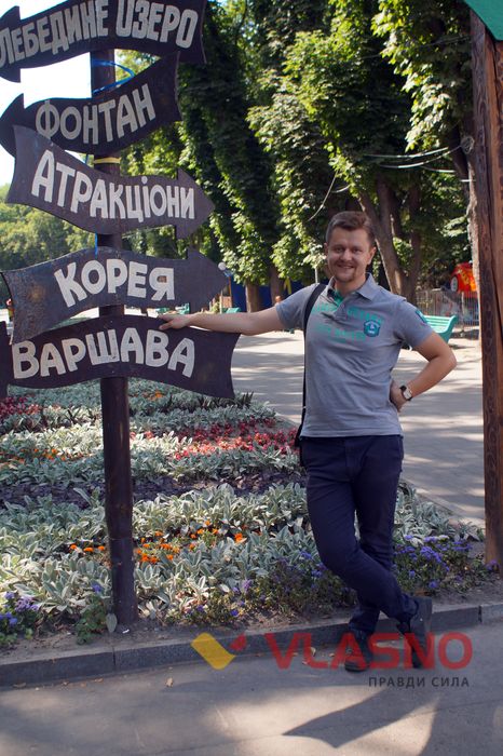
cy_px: 378
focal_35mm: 42
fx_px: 881
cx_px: 252
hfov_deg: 31.9
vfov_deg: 46.4
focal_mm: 28
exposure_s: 1/160
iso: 100
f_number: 4.5
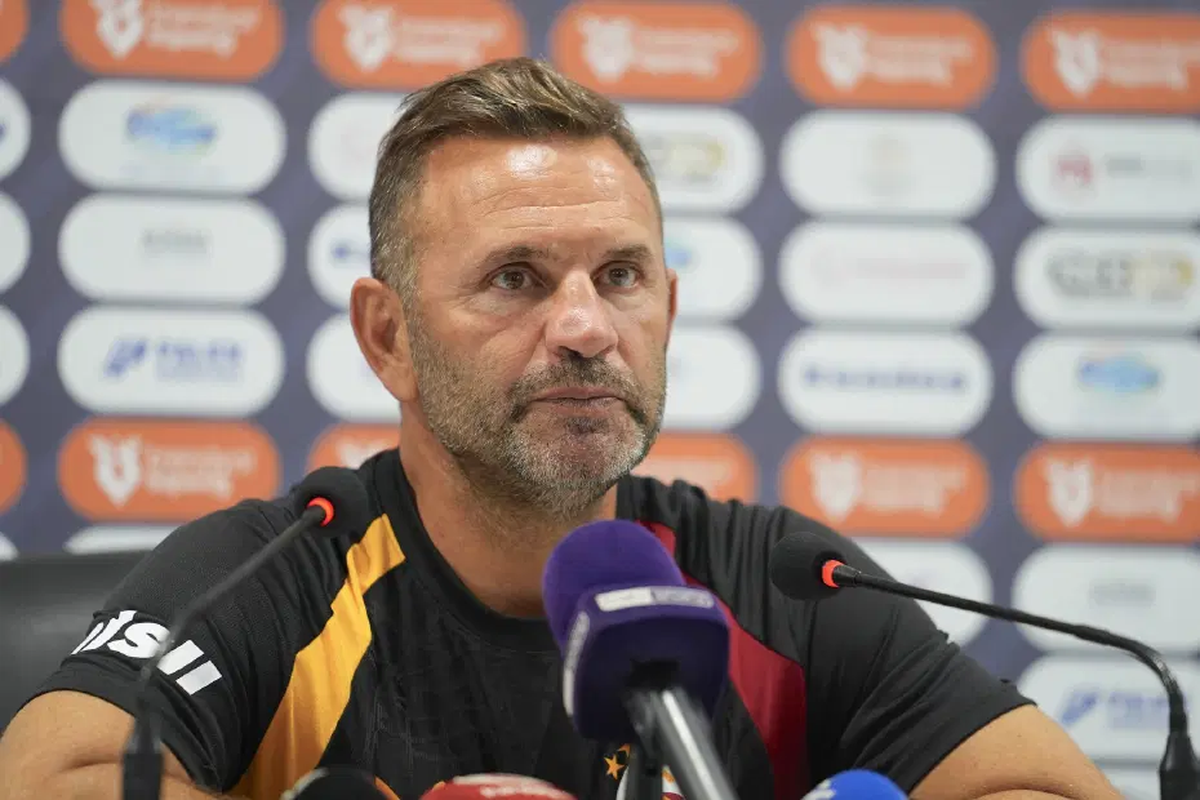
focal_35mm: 197
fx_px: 6566
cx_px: 600
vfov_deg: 7.0
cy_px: 400
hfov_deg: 10.4
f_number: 2.8
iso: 2000
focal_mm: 197
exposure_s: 1/160
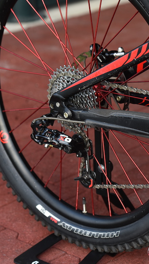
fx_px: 1026
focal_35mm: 146
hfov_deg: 8.3
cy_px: 127
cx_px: 118
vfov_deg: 14.7
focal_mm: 82
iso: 100
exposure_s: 1/160
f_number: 4.5
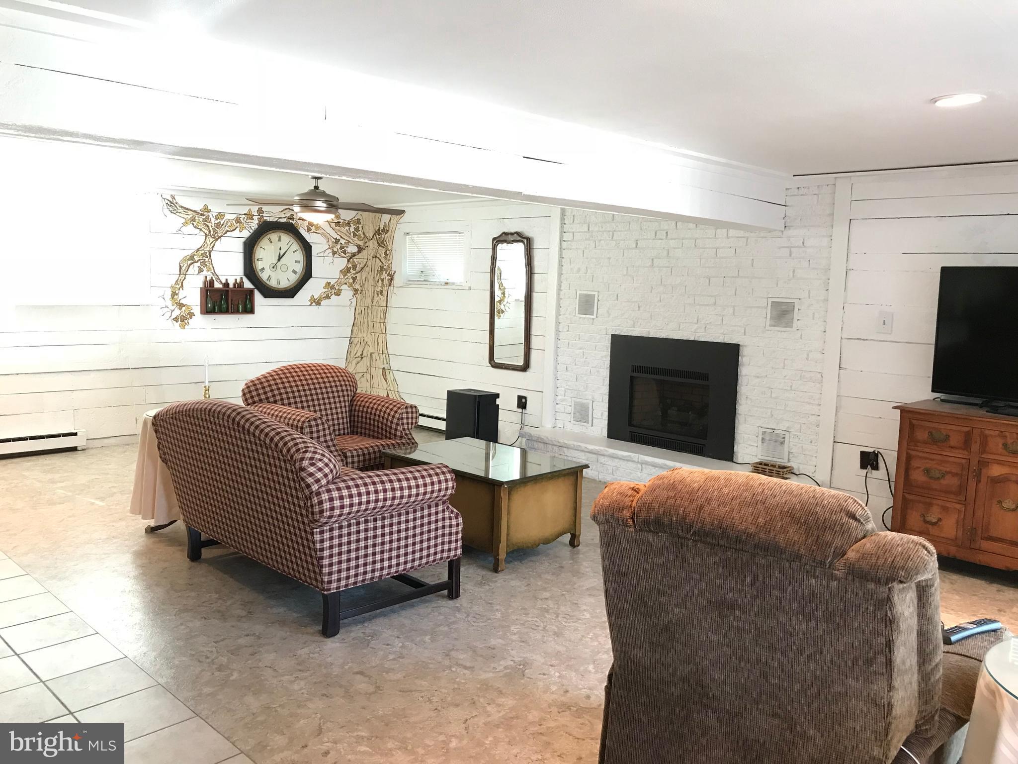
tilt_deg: -5.8
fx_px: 823
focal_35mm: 28
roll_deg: -2.0
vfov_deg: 49.7
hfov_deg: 63.4
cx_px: 509
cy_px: 382
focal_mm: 3.99
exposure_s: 1/15
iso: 50
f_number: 1.8
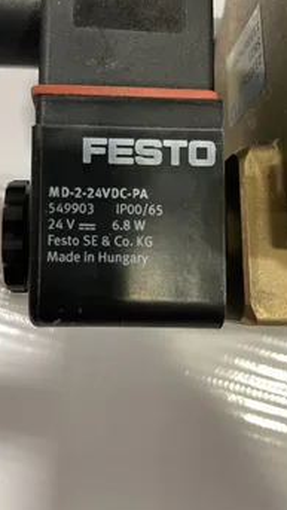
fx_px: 446
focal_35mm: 33
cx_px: 115
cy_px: 222
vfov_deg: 59.3
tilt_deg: -78.1
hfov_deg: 35.5
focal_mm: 4.2
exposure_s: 1/60
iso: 320
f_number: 1.6
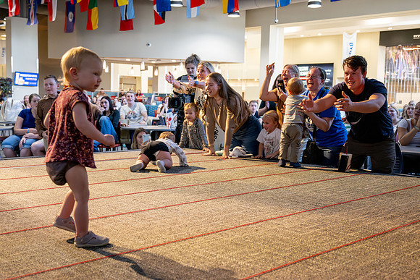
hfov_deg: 45.4
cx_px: 210
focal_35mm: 43
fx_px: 502
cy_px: 151
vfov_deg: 31.2
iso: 3200
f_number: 4
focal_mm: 40
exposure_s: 1/320
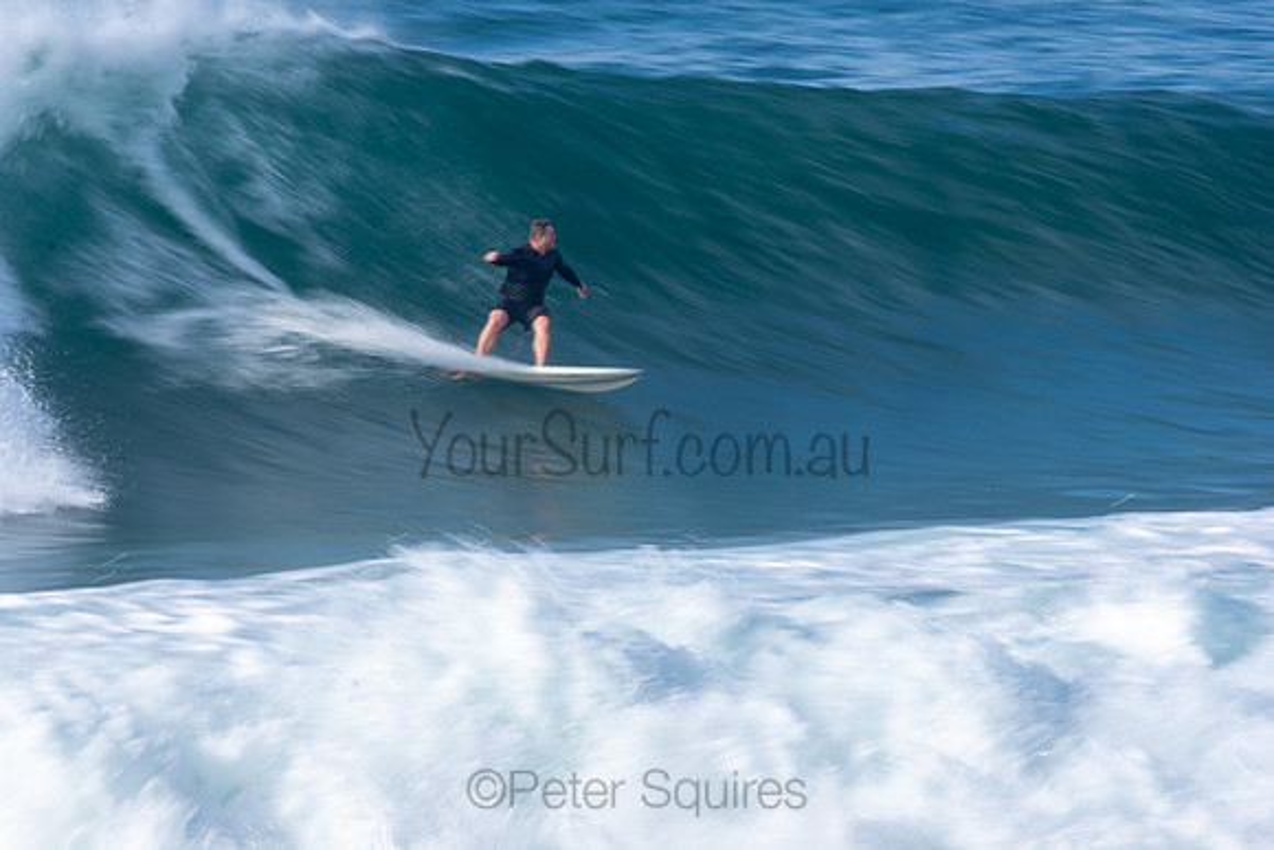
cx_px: 637
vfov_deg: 1.8
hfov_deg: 2.7
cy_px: 425
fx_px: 26547
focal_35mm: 750
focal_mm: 500
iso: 100
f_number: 22
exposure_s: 1/30
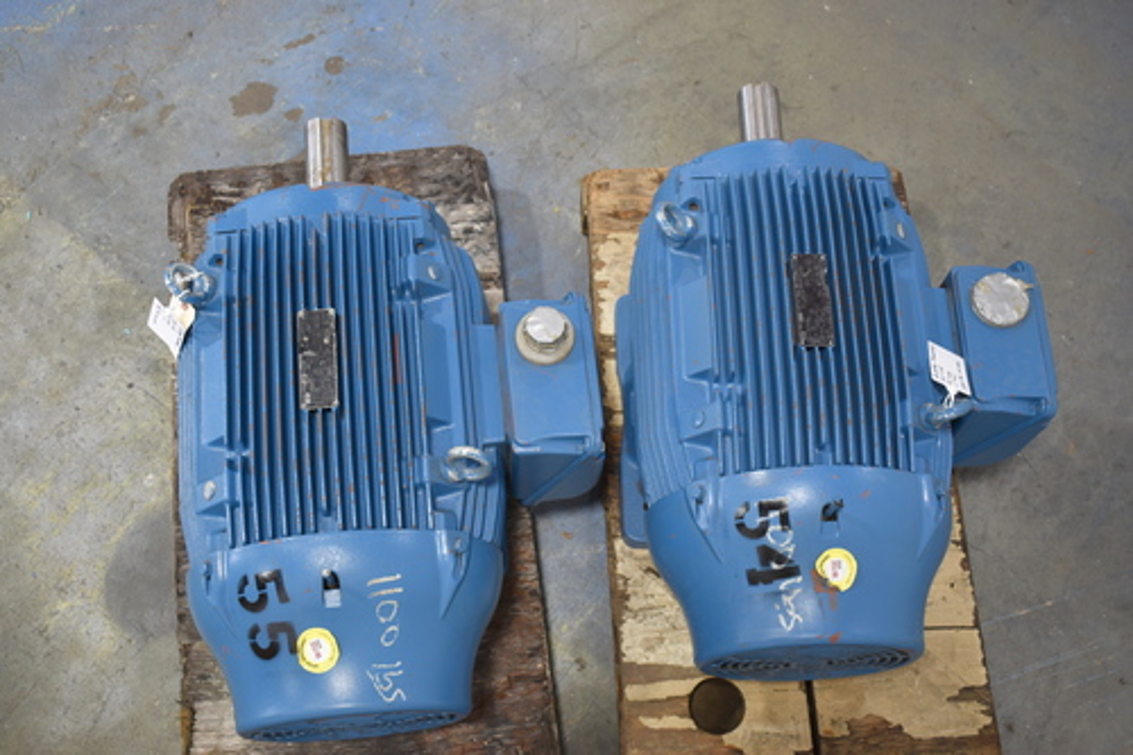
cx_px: 566
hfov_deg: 47.9
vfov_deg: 33.0
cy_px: 378
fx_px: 1274
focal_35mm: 40
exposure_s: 1/40
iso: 220
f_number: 4
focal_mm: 27
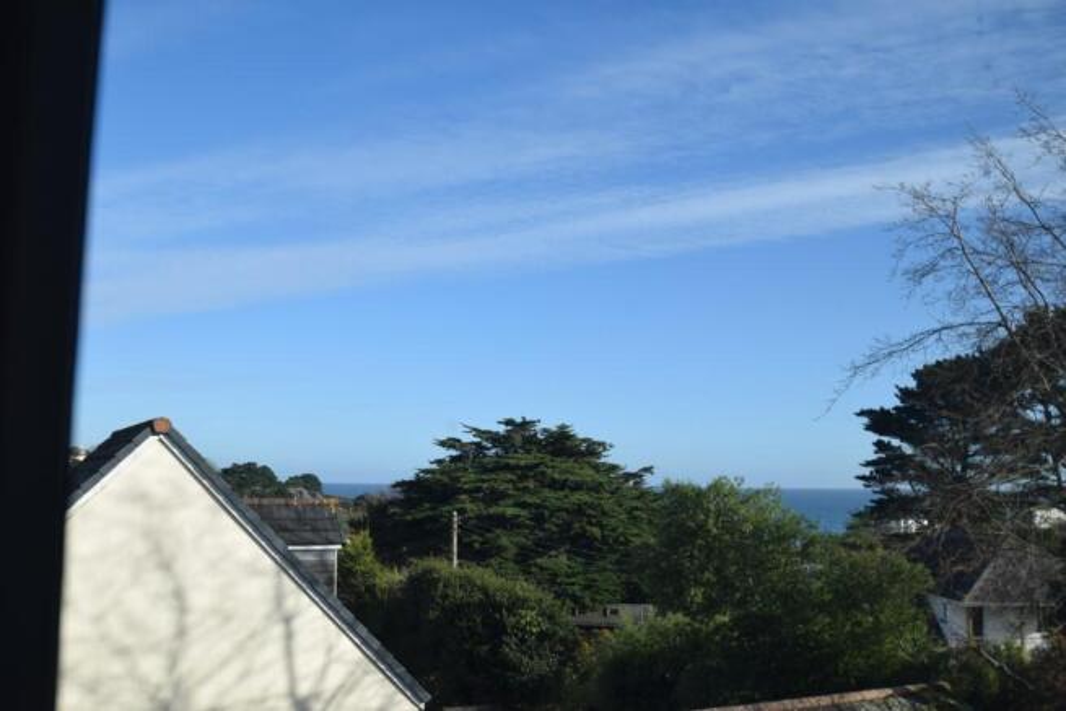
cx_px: 533
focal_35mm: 36
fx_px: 1066
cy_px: 356
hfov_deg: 53.1
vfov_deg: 36.9
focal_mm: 24
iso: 200
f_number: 9
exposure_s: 1/320
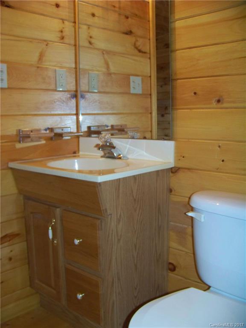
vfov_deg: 51.4
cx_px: 123
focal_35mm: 36
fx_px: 341
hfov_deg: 39.7
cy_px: 164
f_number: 2.8
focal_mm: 5.85
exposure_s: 1/30
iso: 200
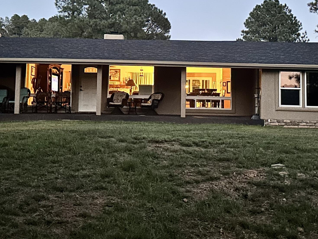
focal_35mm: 49
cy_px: 65
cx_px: 200
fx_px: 450
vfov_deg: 29.3
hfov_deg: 38.6
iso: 1250
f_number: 1.78
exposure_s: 1/9
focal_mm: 6.86
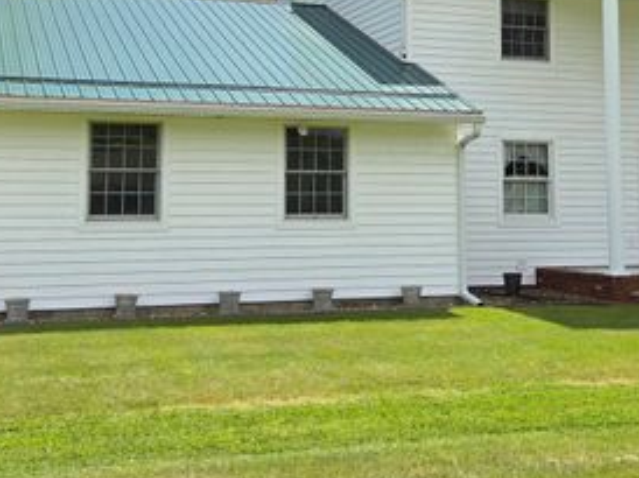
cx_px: 438
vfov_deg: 33.9
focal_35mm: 42
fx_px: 775
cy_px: 143
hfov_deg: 44.0
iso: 80
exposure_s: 1/5000
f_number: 1.8
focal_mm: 5.4
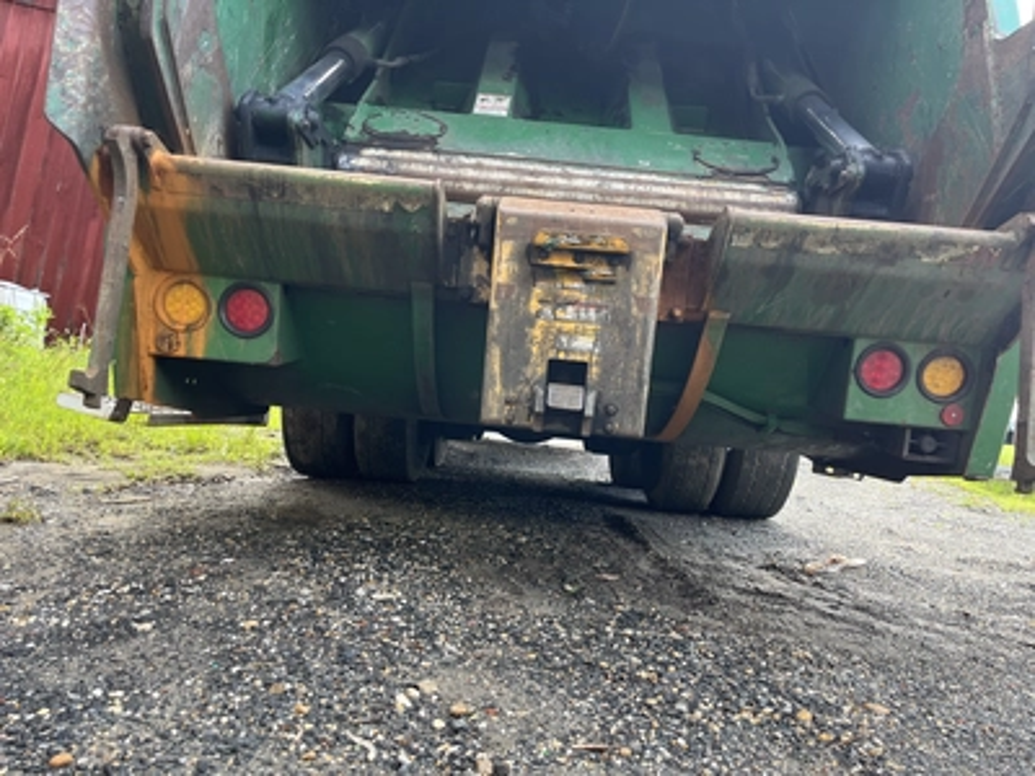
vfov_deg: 53.1
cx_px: 518
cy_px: 388
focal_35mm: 26
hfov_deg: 67.3
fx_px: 777
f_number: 1.6
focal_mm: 5.1
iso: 32
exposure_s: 1/136
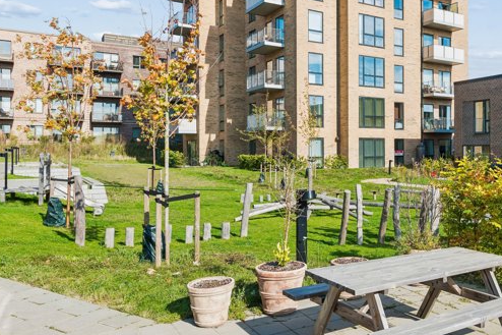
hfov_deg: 52.7
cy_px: 158
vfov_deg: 38.8
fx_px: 474
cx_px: 391
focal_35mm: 34
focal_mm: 21
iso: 250
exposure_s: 1/250
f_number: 9
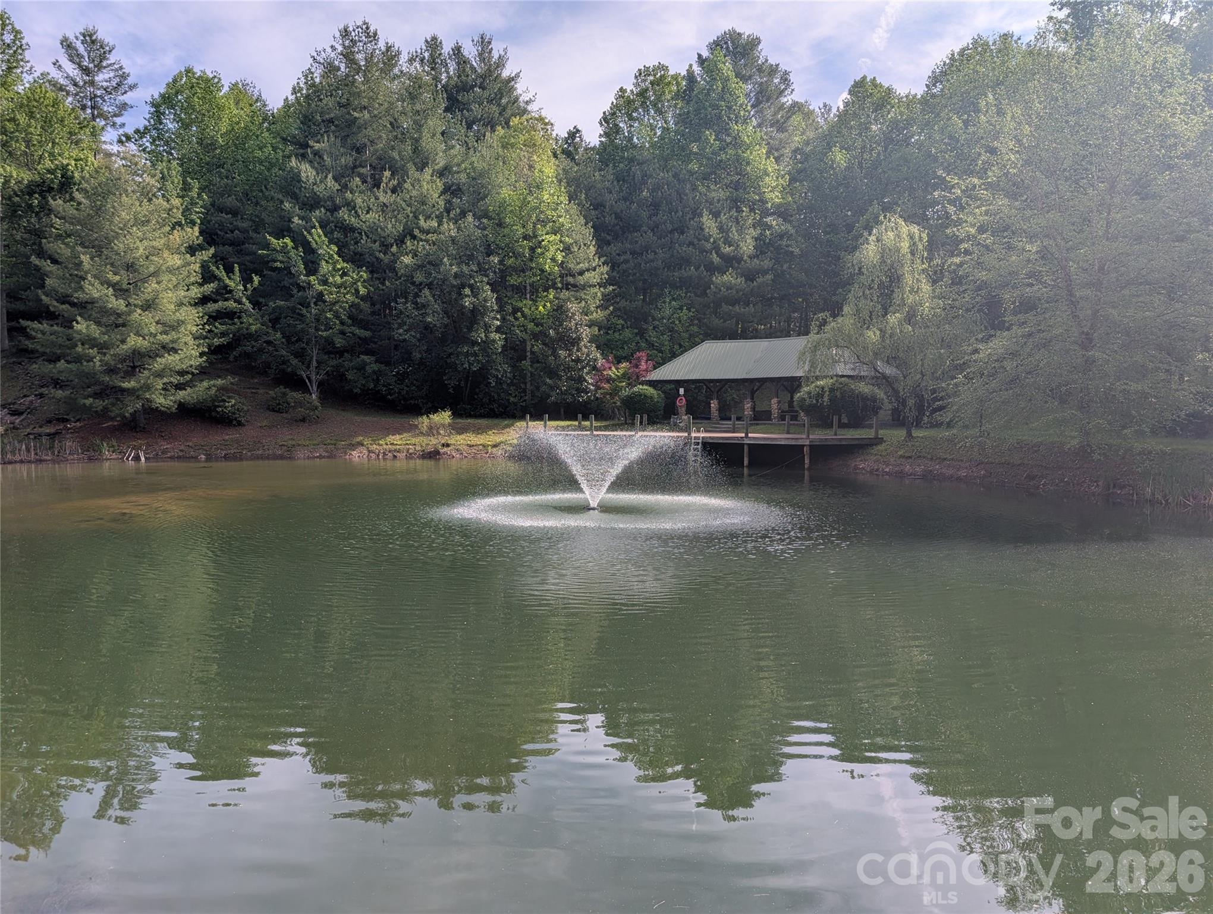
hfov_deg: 71.5
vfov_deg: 56.9
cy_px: 457
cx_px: 606
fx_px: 842
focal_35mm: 24
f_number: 1.68
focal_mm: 6.9
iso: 23
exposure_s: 1/1011
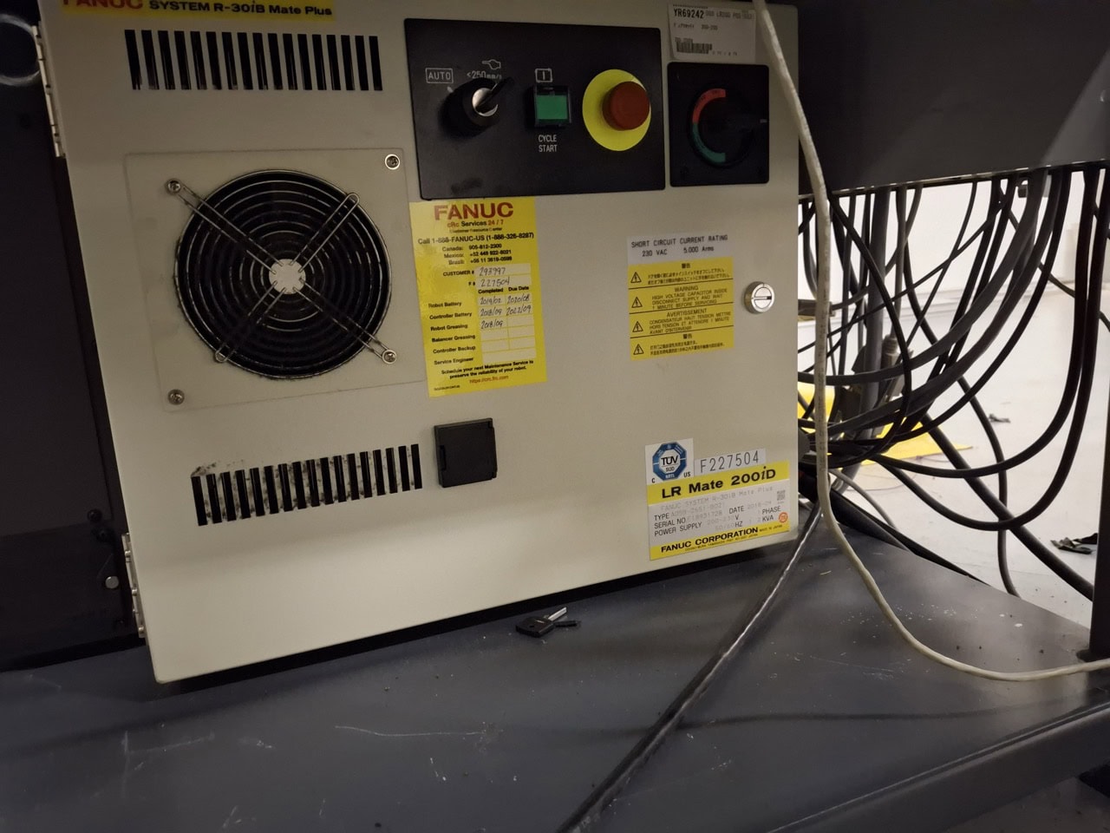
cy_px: 416
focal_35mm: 25
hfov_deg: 69.4
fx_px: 802
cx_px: 555
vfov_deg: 54.9
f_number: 1.8
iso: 1600
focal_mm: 4.7
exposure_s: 1/20
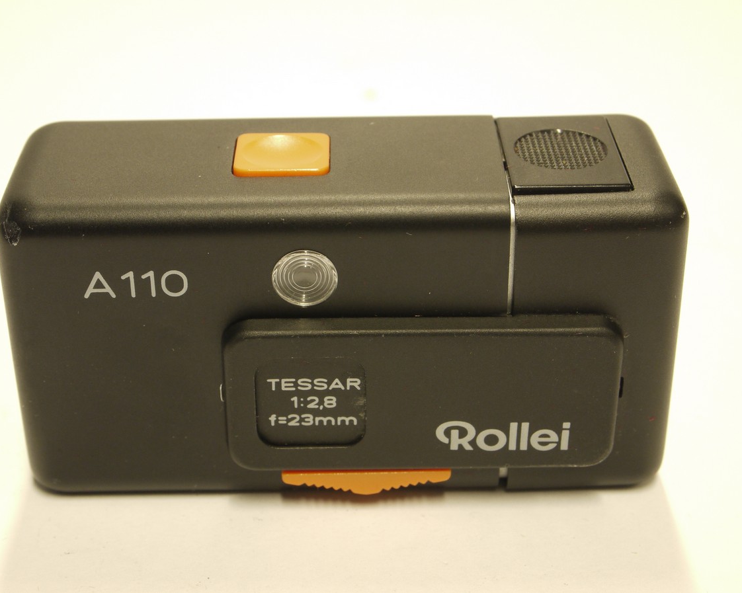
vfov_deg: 21.5
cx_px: 348
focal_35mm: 71
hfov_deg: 26.8
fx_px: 1559
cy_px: 297
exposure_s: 1/8
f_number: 8
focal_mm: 34
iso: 400
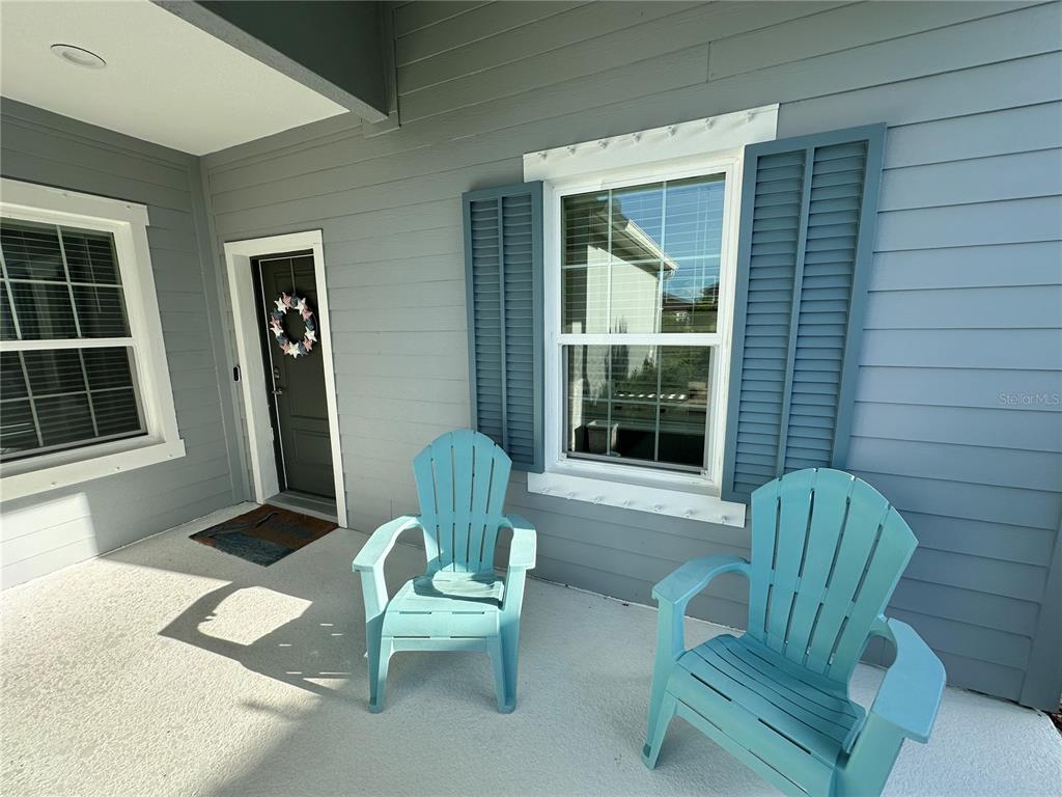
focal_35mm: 14
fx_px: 430
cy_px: 398
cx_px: 531
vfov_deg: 85.7
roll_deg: +1.0
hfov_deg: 102.1
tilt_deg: -9.8
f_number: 2.2
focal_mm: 2.22
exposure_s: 1/502
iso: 40
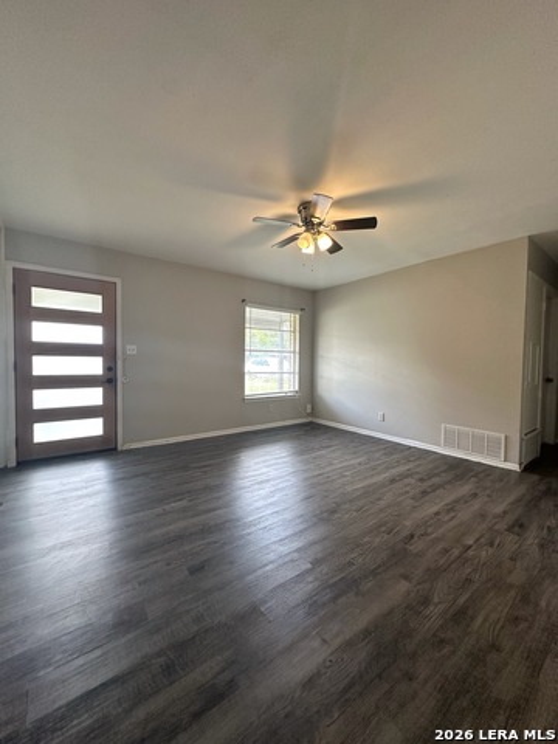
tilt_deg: -1.2
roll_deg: -2.4
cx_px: 279
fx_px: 301
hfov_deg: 85.7
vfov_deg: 102.1
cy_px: 372
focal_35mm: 14
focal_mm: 2.22
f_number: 2.2
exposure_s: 1/120
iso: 250
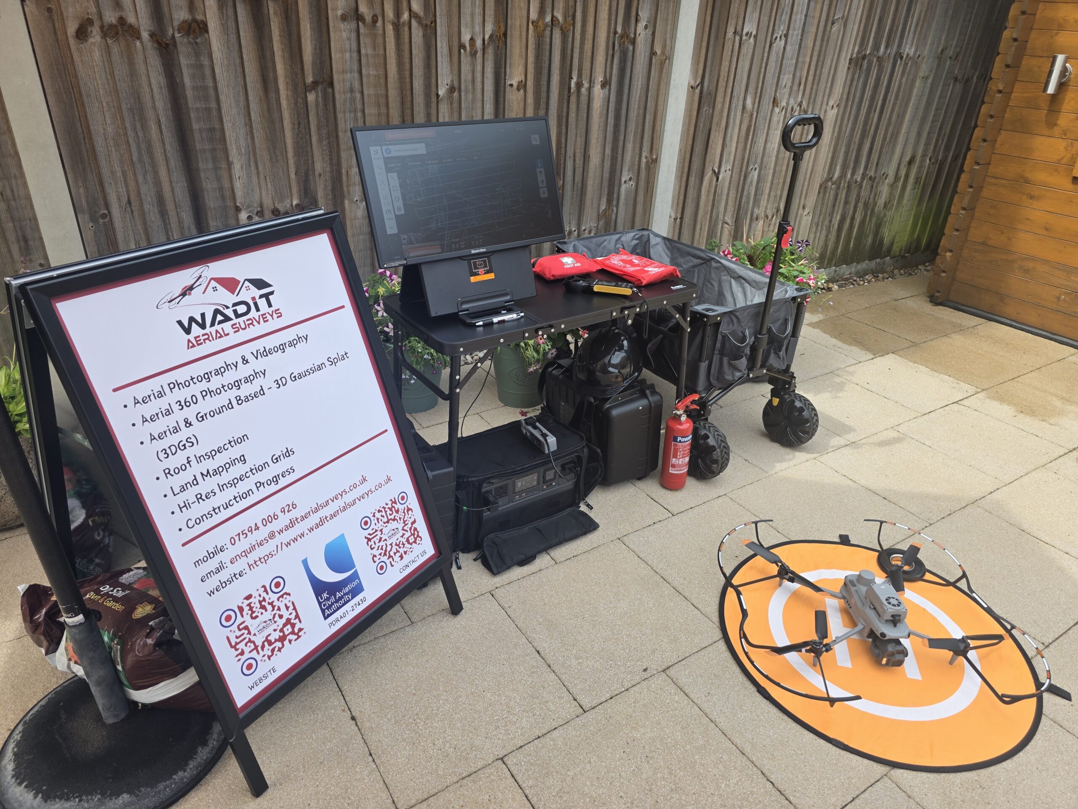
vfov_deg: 58.9
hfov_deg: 73.9
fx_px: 716
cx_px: 539
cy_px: 404
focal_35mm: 23
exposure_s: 1/1844
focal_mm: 6.3
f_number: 1.7
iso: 80
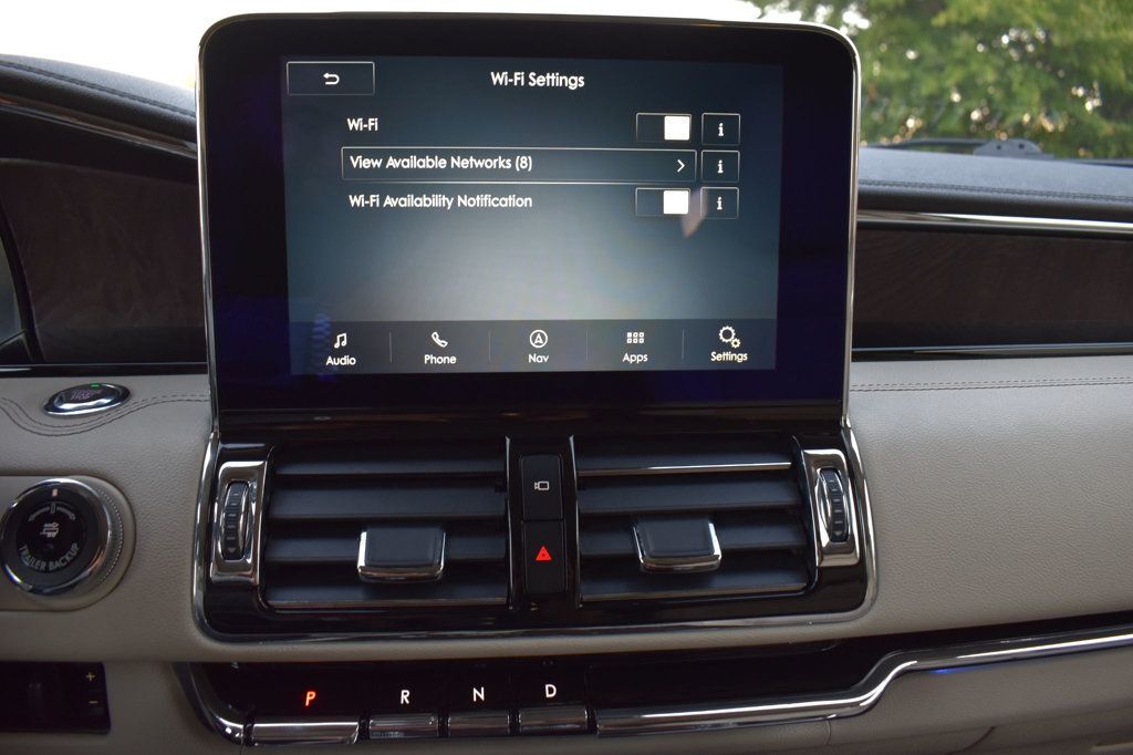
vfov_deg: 47.9
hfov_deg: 67.4
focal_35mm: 27
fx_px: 849
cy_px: 378
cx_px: 566
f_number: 6.3
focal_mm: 18
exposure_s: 1/15
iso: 720
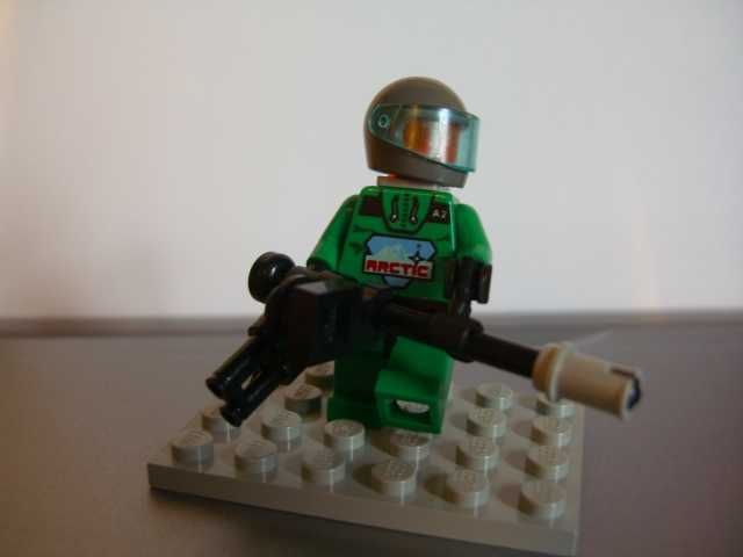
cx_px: 372
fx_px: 816
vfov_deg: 37.7
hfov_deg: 49.0
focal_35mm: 38
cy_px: 278
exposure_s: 1/25
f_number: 2.8
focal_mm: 7.9
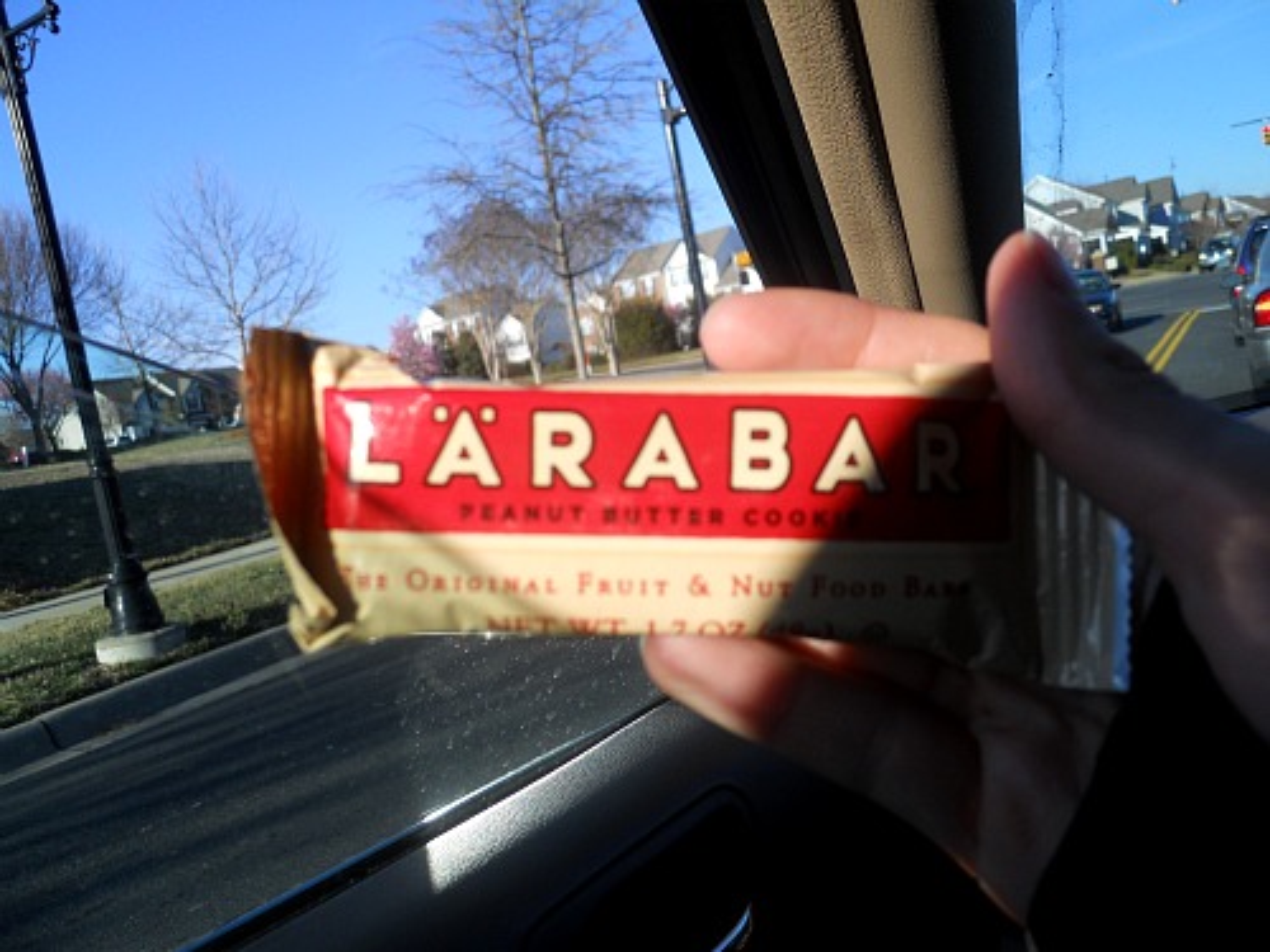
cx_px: 635
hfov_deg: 63.4
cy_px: 476
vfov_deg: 49.7
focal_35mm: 28
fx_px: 1027
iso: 80
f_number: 5.4
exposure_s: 1/320
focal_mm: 5
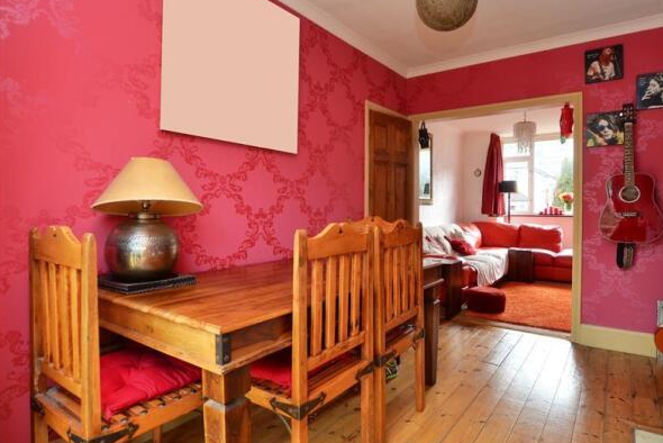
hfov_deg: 83.7
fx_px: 368
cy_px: 211
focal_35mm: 20
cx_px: 362
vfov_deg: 62.0
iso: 400
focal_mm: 12
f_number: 5.6
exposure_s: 1/50
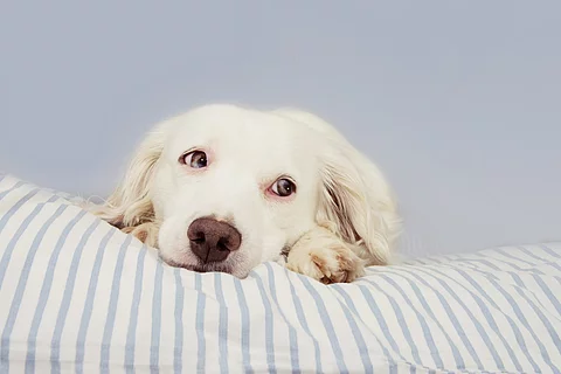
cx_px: 280
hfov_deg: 38.9
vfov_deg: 26.5
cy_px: 187
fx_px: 795
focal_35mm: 51
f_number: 10
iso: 100
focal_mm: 34
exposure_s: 1/60
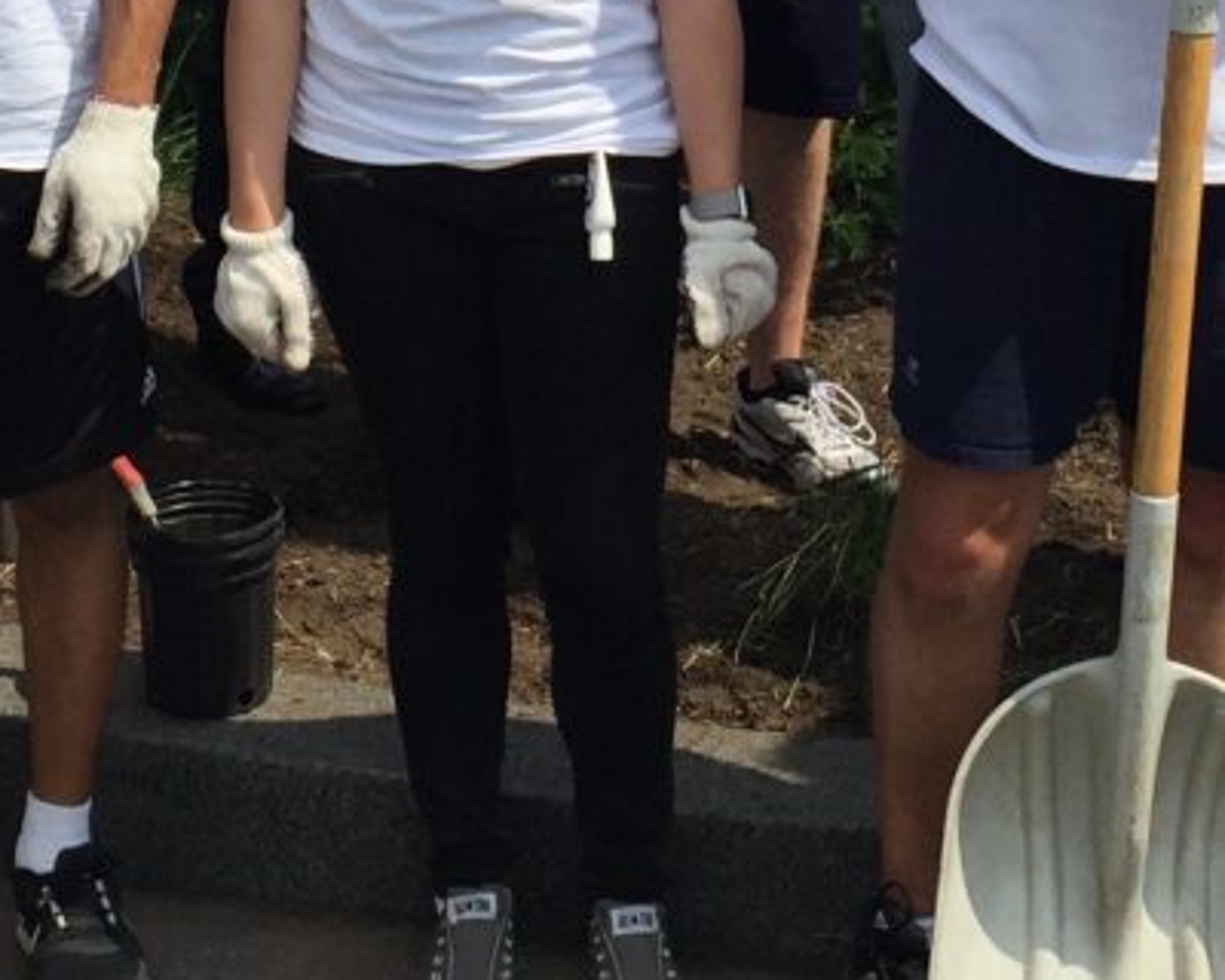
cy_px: -276
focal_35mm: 102
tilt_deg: -7.7
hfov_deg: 18.8
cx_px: 652
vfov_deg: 14.5
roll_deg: -0.8
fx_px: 3698
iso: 32
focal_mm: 4.15
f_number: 2.2
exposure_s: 1/3049
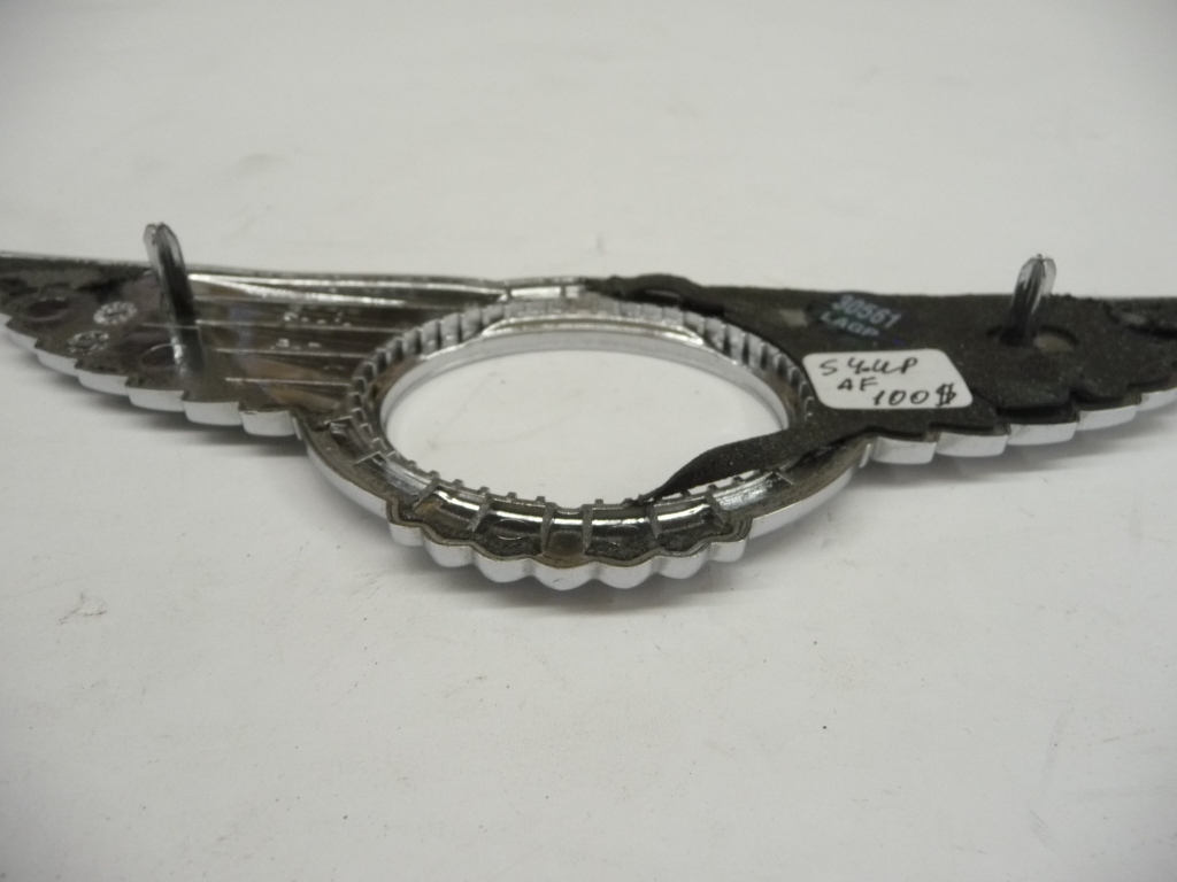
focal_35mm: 28
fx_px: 952
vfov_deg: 49.7
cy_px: 441
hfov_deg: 63.4
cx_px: 588
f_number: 3.3
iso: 250
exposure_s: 1/60
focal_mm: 4.7
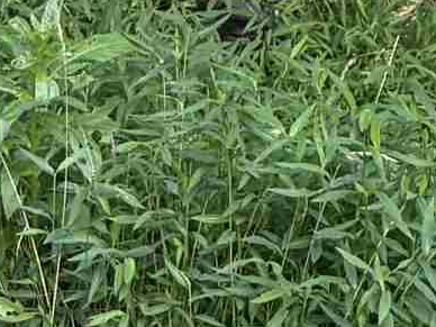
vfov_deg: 6.8
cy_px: -776
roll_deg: -2.1
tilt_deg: -0.9
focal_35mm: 190
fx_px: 2393
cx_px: 362
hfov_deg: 10.4
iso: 125
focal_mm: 6.76
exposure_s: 1/121
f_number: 1.78
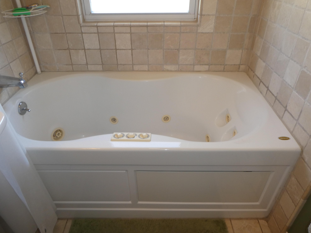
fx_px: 216
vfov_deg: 56.8
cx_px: 156
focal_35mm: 24
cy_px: 116
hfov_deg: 71.6
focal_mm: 4.3
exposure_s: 1/30
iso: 160
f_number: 3.3
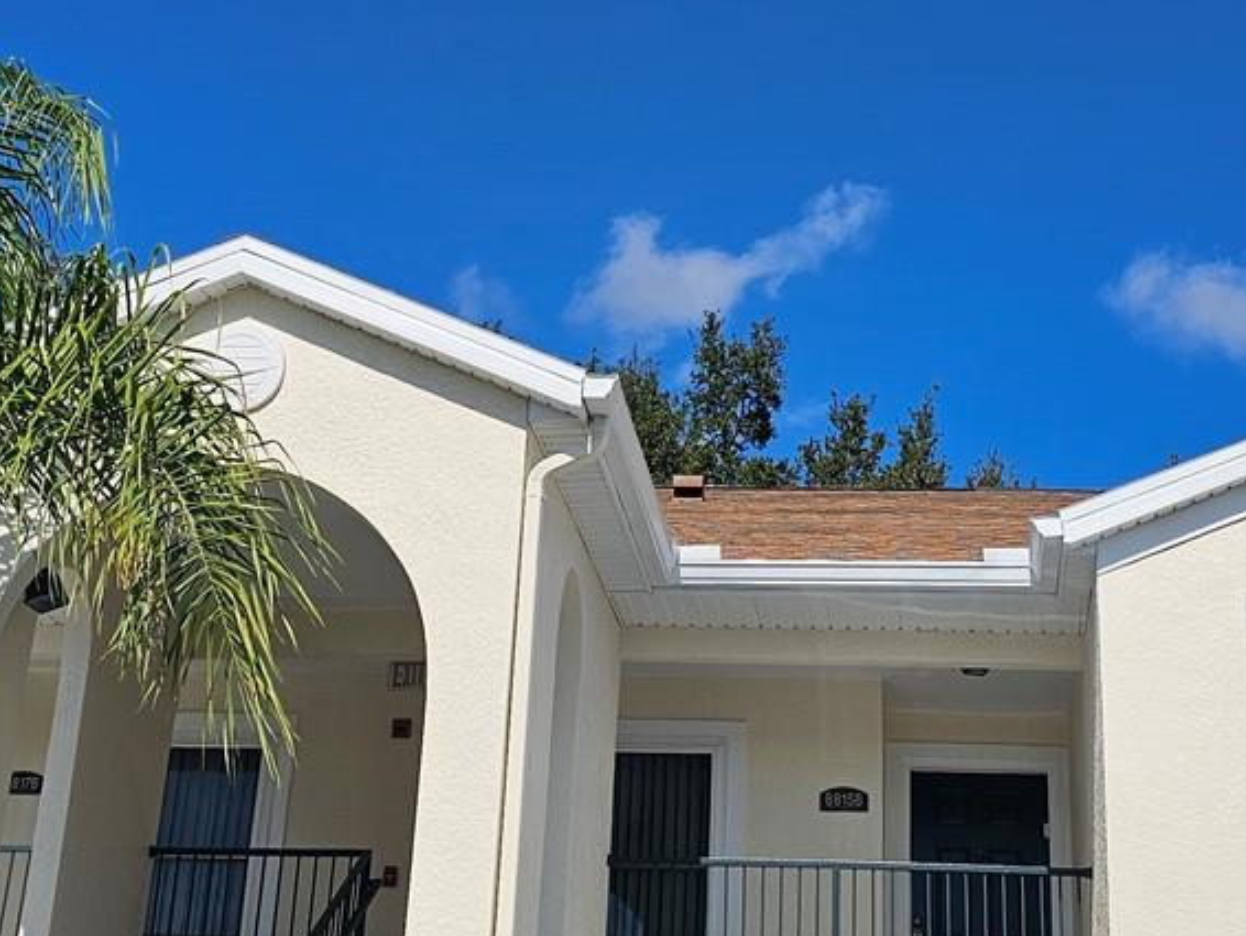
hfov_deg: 29.8
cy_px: 260
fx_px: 2341
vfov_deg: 22.4
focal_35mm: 65
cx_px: 685
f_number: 1.7
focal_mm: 6.3
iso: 12
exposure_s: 1/1925
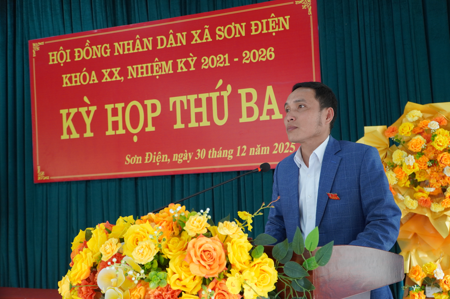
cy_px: 150
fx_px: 431
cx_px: 225
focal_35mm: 34
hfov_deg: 55.1
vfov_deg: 38.3
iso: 1250
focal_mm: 23
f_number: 4
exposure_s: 1/160
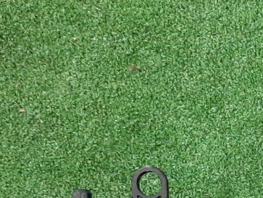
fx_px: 783
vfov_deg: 12.7
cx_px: 487
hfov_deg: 15.9
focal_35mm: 103
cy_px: 384
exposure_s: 1/25
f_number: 1.7
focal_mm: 3.93
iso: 231
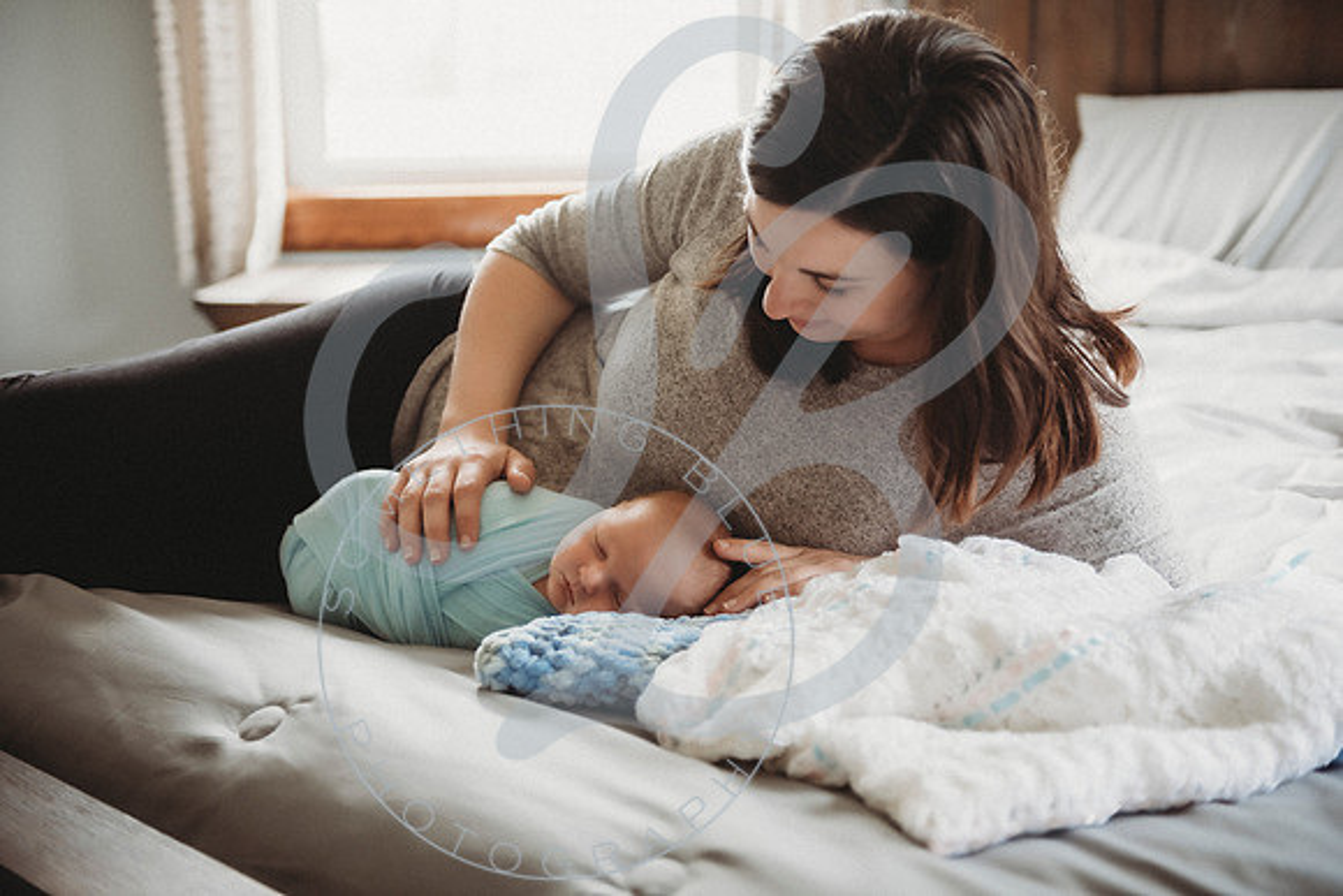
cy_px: 448
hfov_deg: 39.6
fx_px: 1866
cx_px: 672
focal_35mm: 50
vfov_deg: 27.0
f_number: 2.8
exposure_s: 1/125
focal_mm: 50
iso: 640
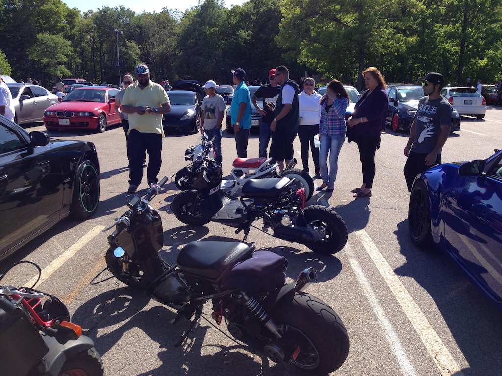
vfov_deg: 42.9
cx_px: 251
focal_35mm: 33
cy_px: 188
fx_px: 479
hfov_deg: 55.4
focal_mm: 4.13
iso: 50
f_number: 2.4
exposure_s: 1/1043
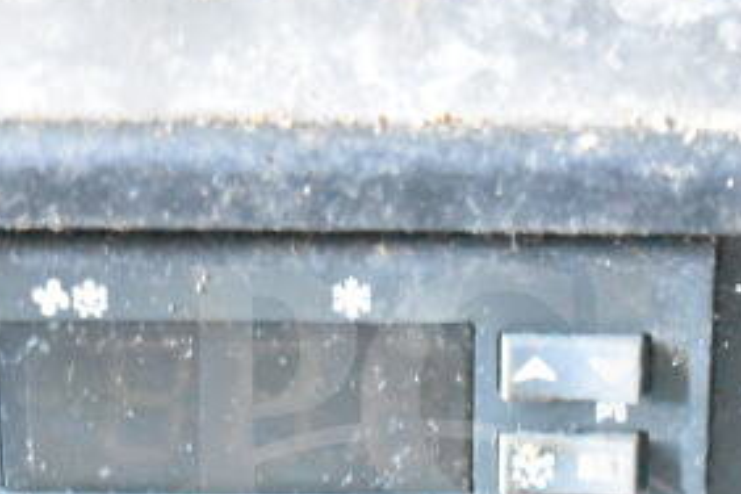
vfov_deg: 8.8
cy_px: 474
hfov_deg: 13.2
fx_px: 3211
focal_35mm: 156
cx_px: 423
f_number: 5.3
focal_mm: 48
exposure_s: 1/5
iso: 25600
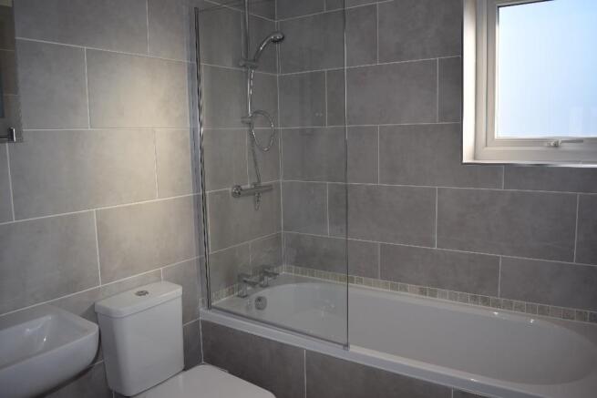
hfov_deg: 67.4
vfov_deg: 48.0
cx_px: 298
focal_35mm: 27
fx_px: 448
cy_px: 199
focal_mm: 18
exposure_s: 1/125
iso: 100
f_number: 3.5
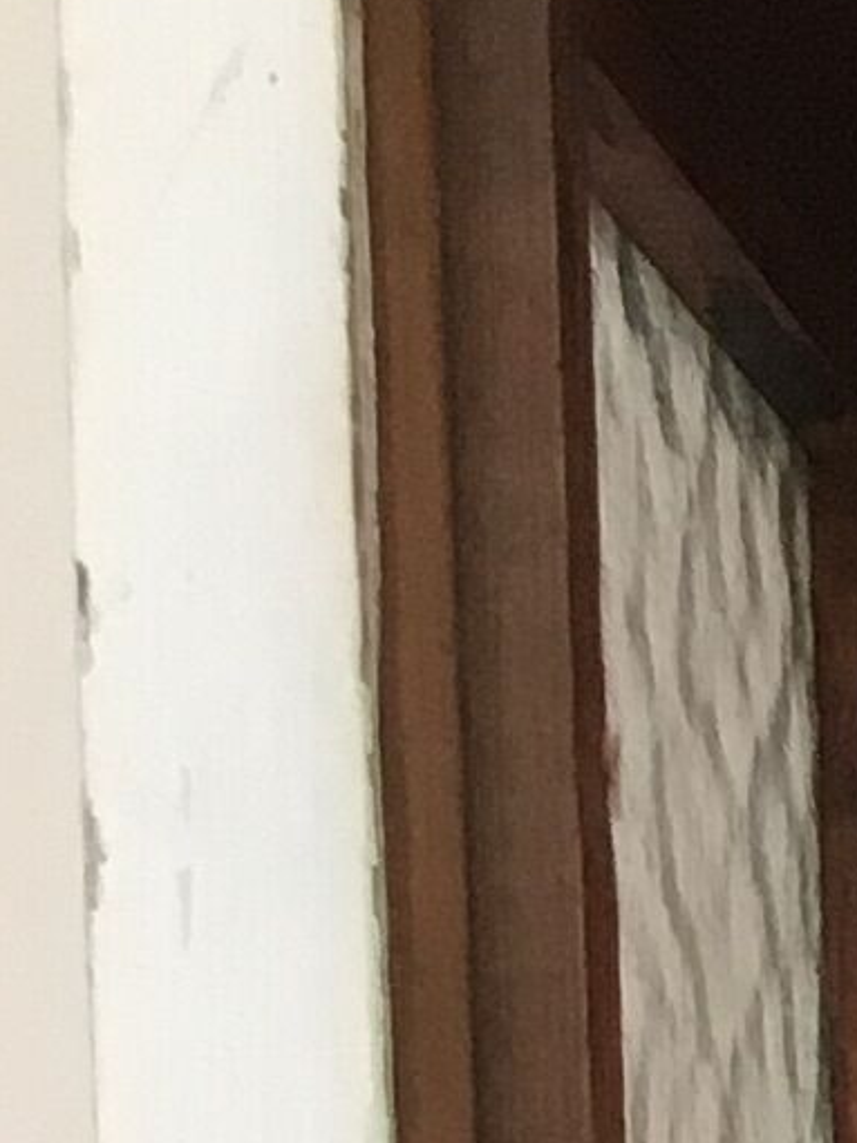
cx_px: 3072
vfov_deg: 7.4
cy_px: 3617
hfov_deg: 5.8
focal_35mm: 229
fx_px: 7562
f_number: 2.2
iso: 40
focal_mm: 4.15
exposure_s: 1/33
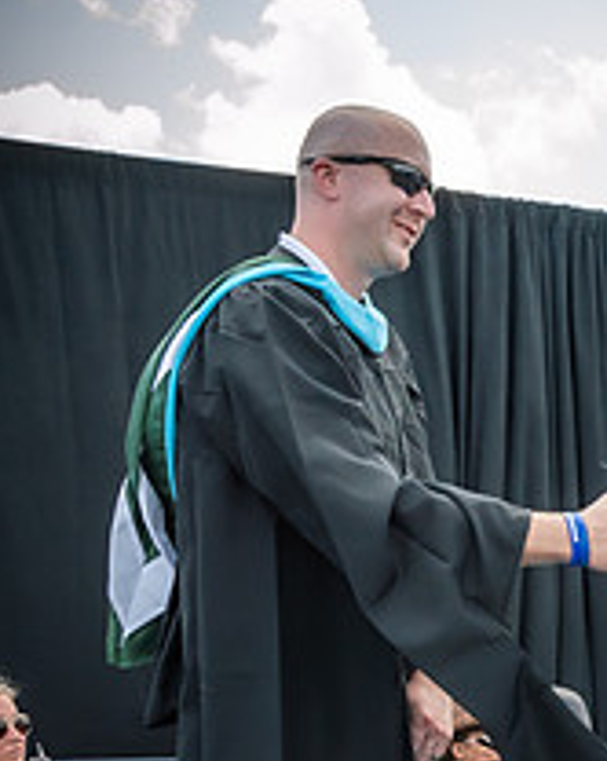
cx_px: 782
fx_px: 2519
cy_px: 746
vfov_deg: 16.8
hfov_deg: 13.3
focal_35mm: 112
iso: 200
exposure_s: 1/200
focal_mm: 22
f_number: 7.1
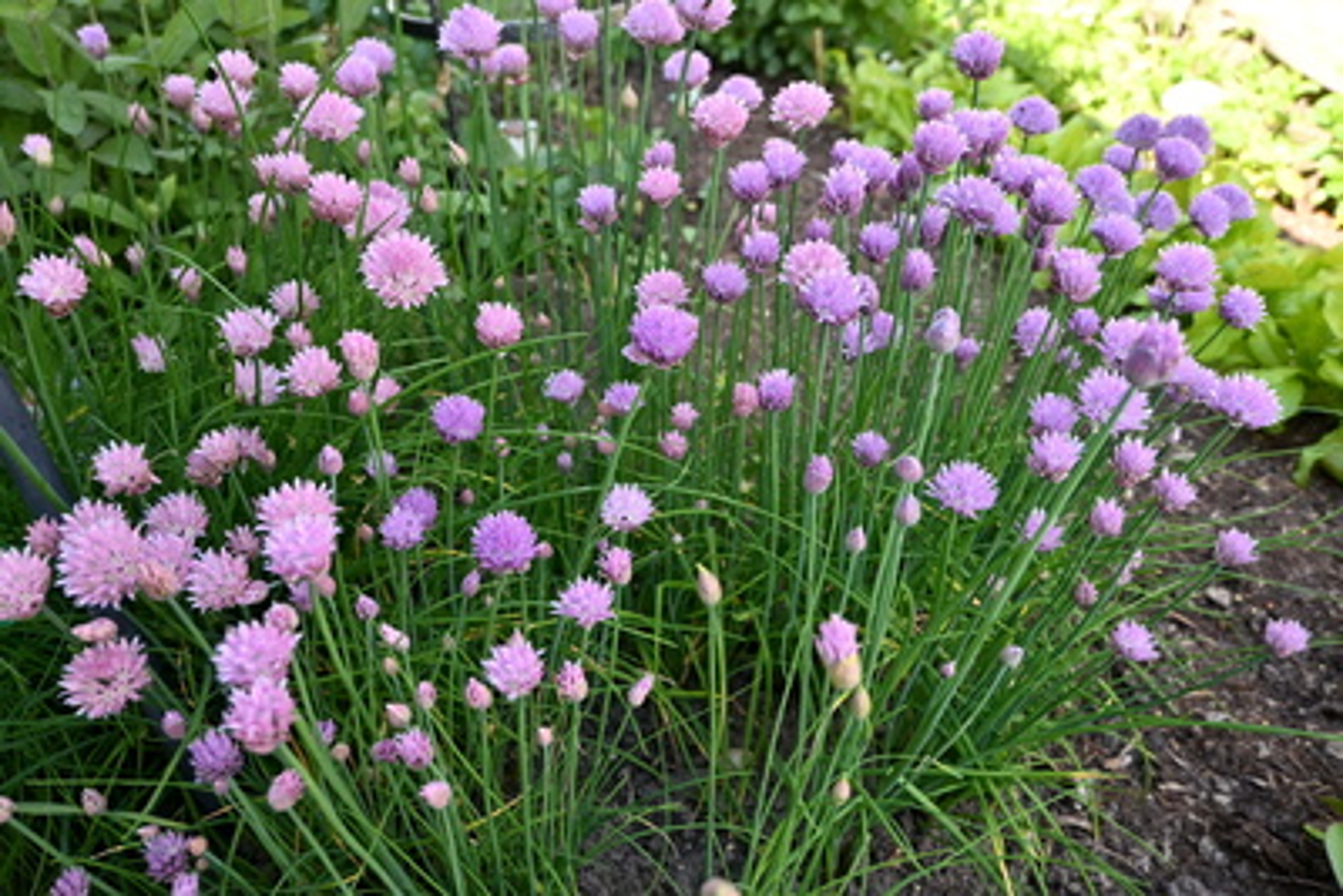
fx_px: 980
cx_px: 672
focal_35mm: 26
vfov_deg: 49.2
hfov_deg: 68.9
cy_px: 448
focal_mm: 17.5
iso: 250
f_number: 4
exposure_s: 1/250
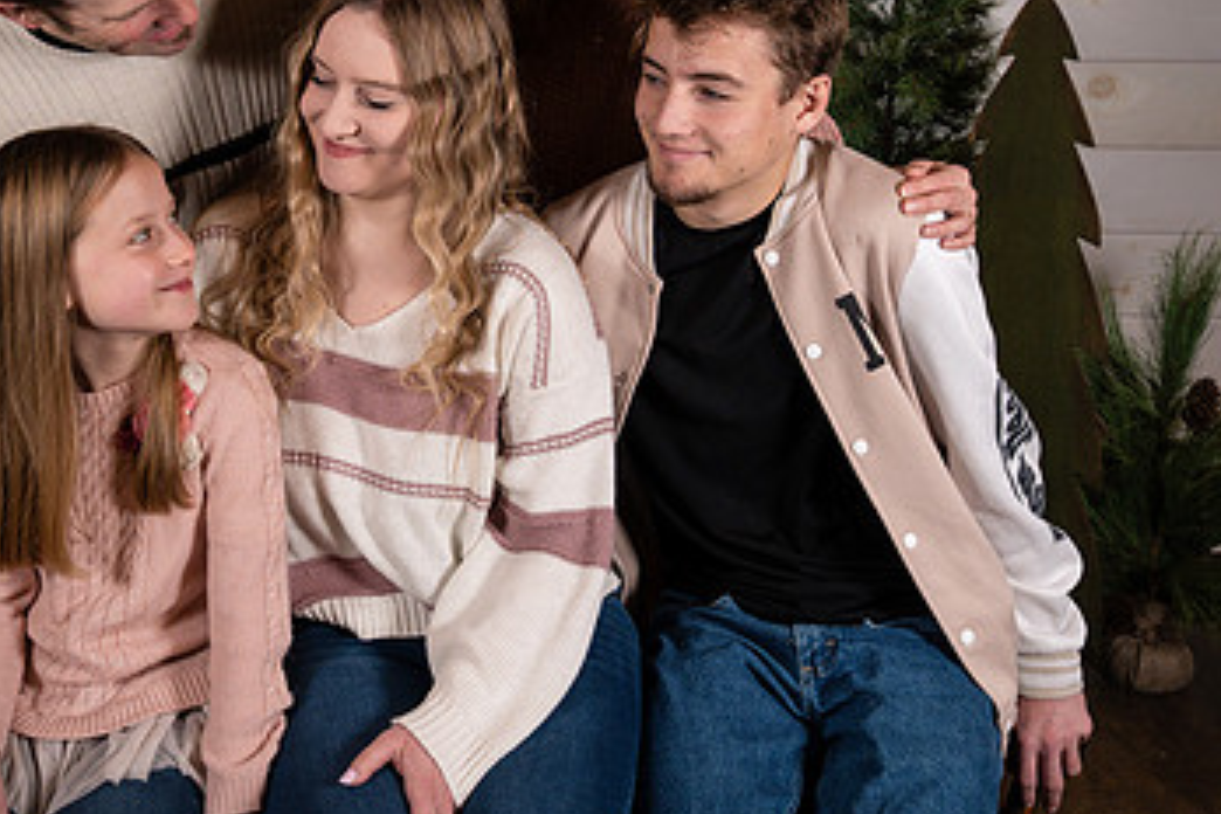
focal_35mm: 50
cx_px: 442
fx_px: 1696
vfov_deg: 26.8
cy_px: 251
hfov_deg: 39.3
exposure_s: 1/250
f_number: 5.6
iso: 400
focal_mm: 30
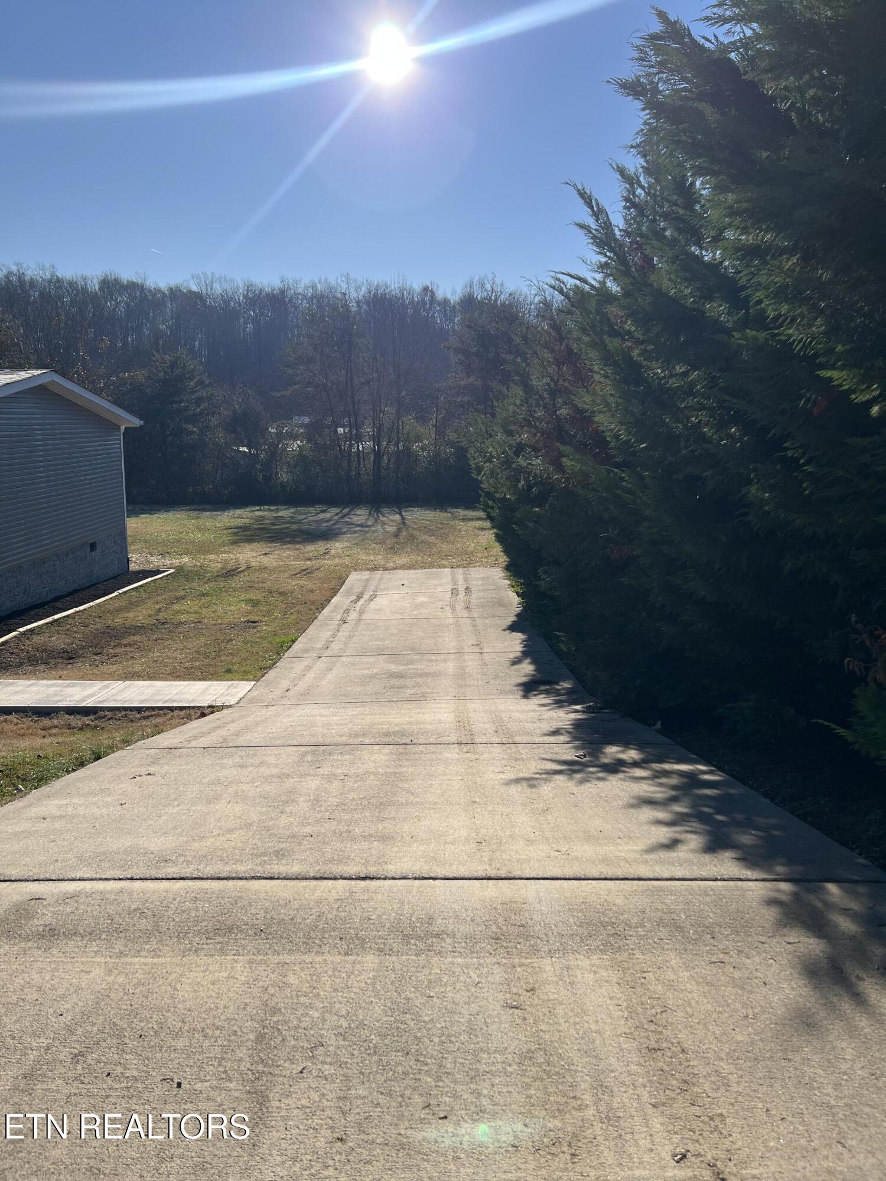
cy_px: 590
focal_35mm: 26
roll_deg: +0.2
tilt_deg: -10.3
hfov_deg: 53.1
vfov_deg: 67.3
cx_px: 443
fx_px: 887
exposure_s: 1/6211
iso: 50
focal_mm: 5.7
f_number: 1.5
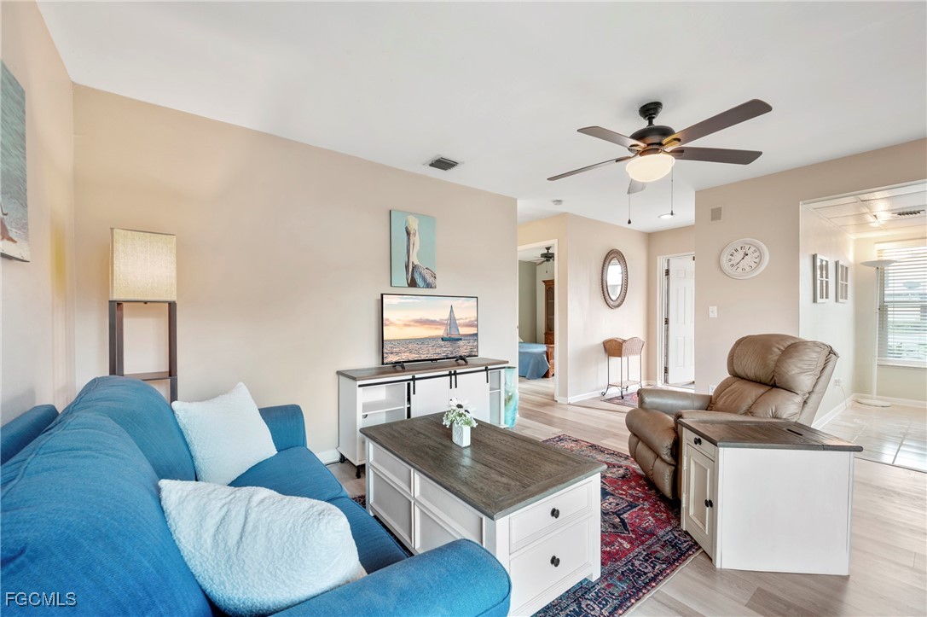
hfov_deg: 104.3
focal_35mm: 14
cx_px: 464
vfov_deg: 81.1
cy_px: 308
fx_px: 360
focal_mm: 14
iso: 100
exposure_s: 2.5
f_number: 8
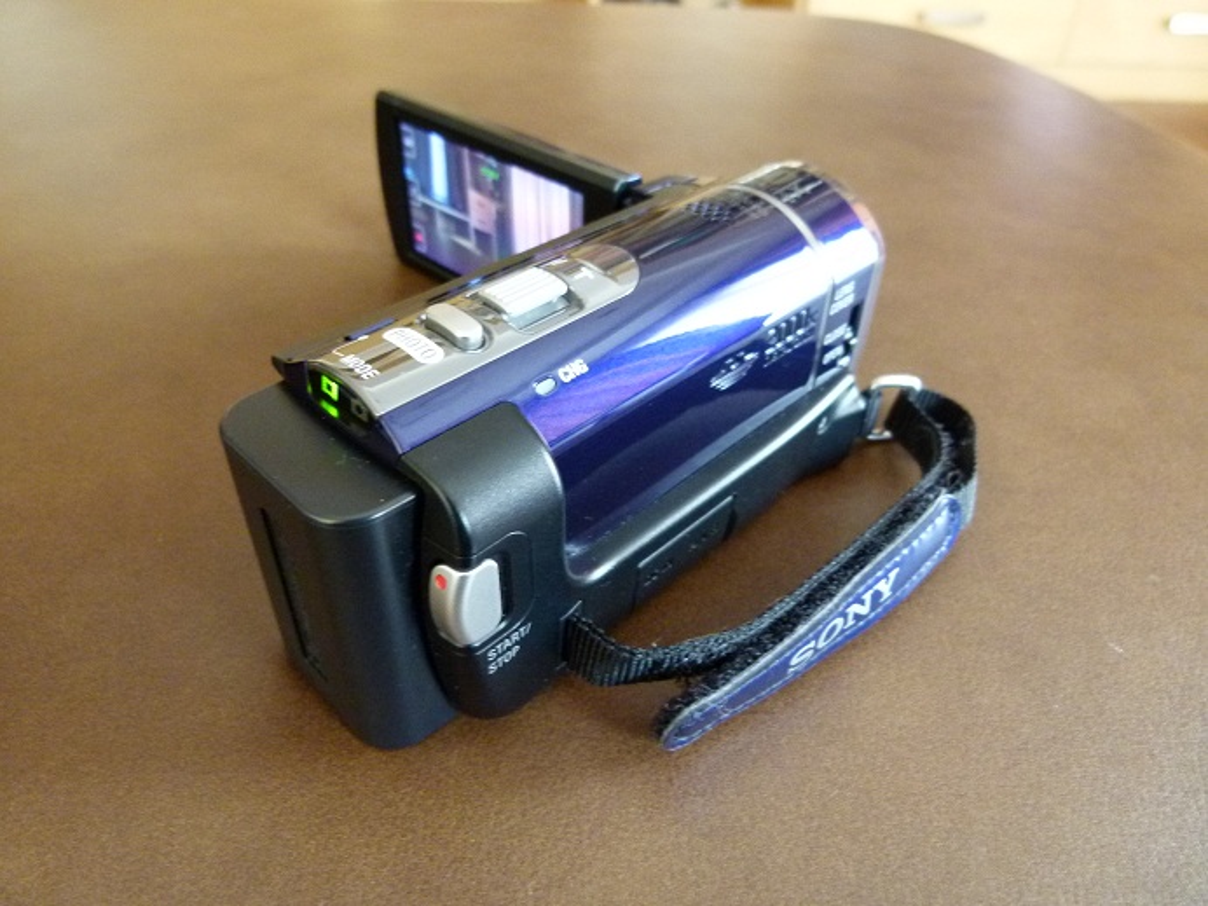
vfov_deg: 54.9
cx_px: 604
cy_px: 453
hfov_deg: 69.4
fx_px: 872
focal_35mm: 25
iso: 400
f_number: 2.8
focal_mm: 4.5
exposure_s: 1/8
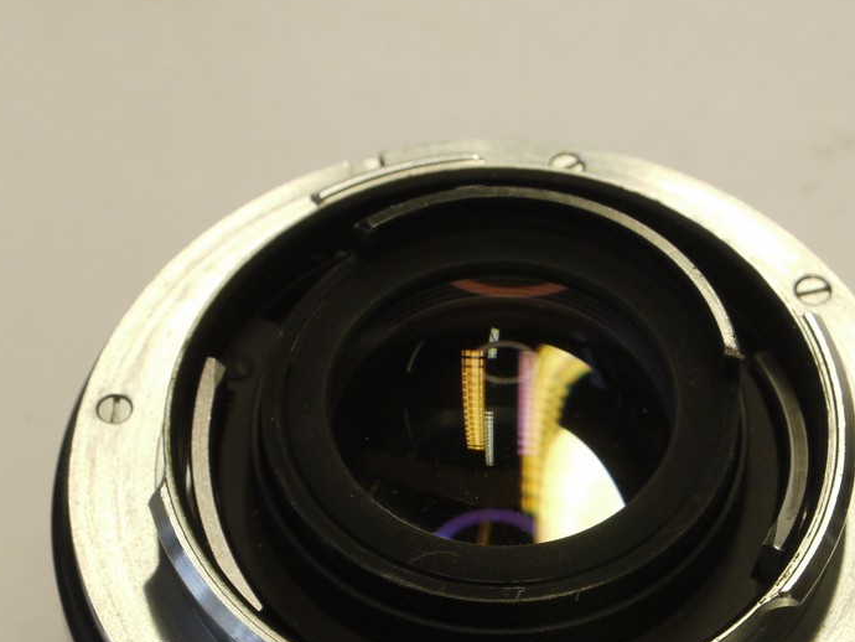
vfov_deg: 10.1
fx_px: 3607
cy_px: 539
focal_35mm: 146
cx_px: 549
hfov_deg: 13.5
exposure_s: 1/15
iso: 400
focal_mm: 42
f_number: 10
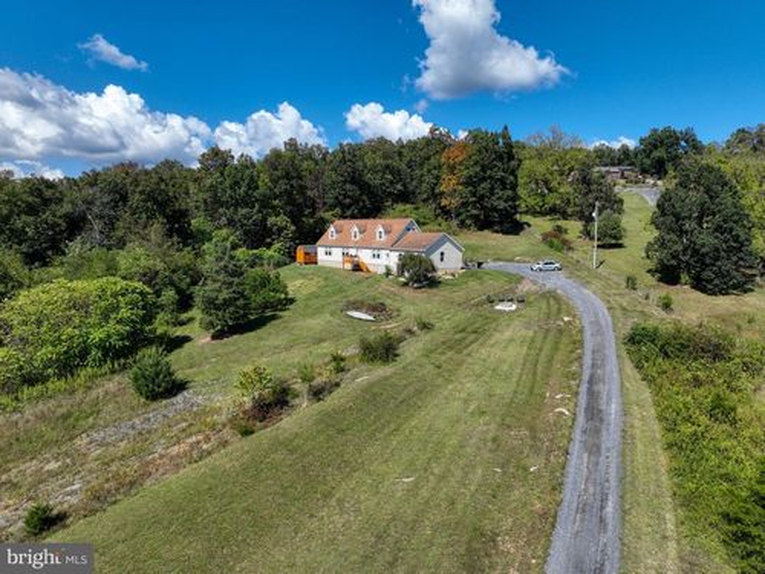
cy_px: 287
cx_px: 382
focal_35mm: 24
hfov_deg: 71.6
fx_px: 530
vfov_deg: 56.8
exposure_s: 1/1600
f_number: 2.8
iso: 100
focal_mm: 12.3
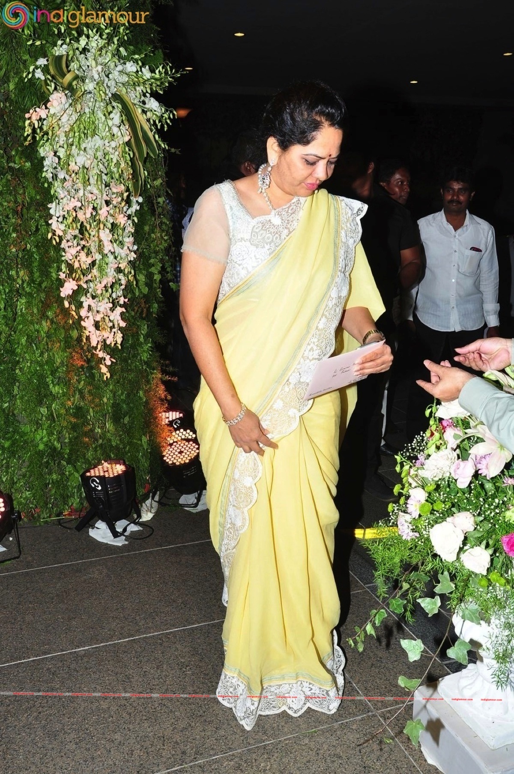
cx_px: 257
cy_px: 387
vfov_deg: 57.3
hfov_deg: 39.9
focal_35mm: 33
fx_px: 708
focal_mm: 22
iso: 320
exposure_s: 1/125
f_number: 8
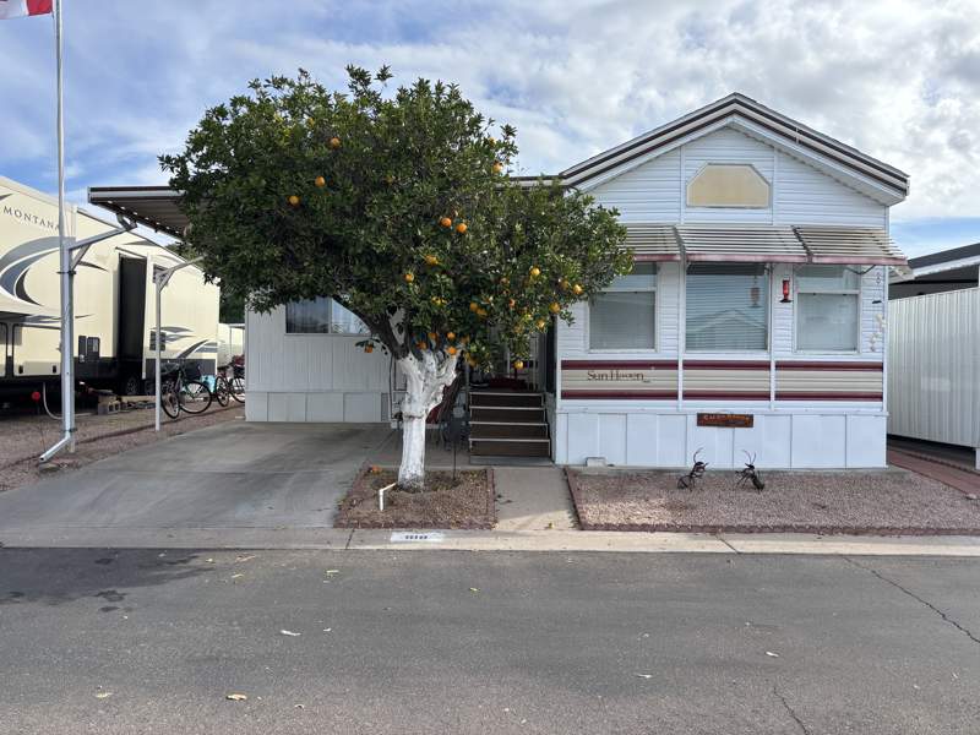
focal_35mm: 26
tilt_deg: -1.1
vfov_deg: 53.1
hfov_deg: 67.3
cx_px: 490
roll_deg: -0.4
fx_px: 736
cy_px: 368
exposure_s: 1/1783
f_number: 1.6
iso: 50
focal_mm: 5.96
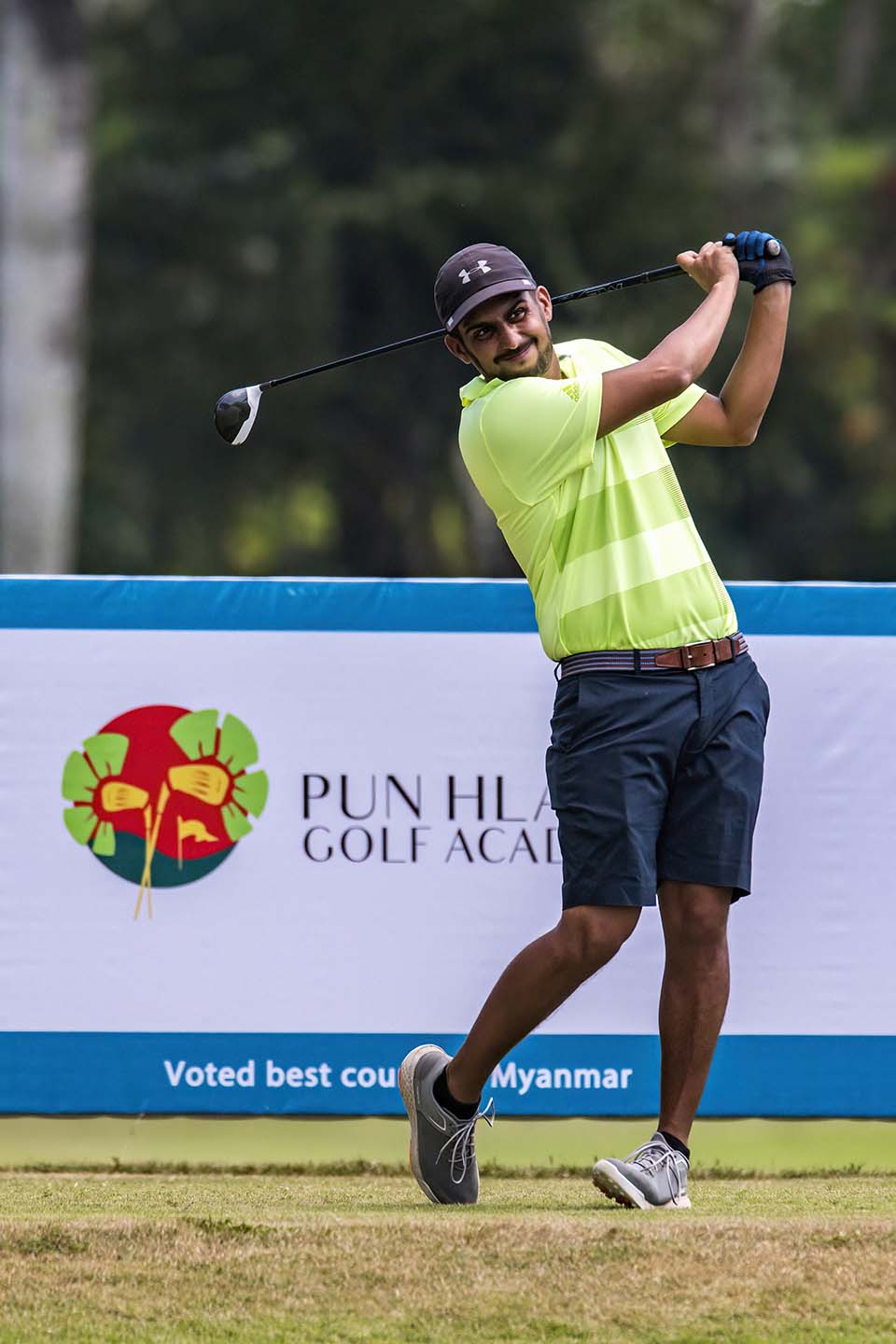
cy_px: 672
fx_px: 24265
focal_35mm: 650
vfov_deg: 3.2
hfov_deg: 2.1
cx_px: 448
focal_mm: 650
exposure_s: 1/2500
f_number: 8
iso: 1600
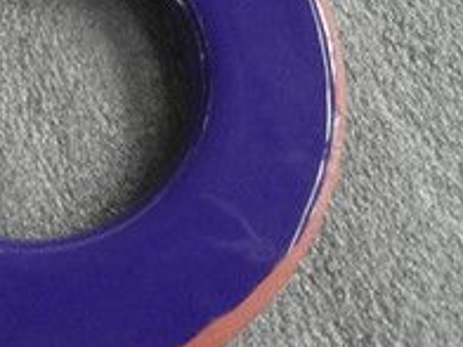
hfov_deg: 37.0
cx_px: 66
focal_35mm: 49
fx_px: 655
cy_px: 80
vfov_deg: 29.1
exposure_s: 1/30
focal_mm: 4
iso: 800
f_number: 3.2
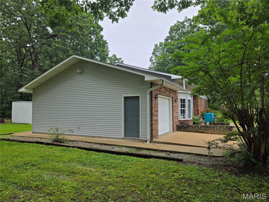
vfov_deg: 58.9
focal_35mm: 23
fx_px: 179
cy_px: 101
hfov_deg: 73.9
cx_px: 134
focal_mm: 5.4
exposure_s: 1/1283
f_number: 1.8
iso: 25
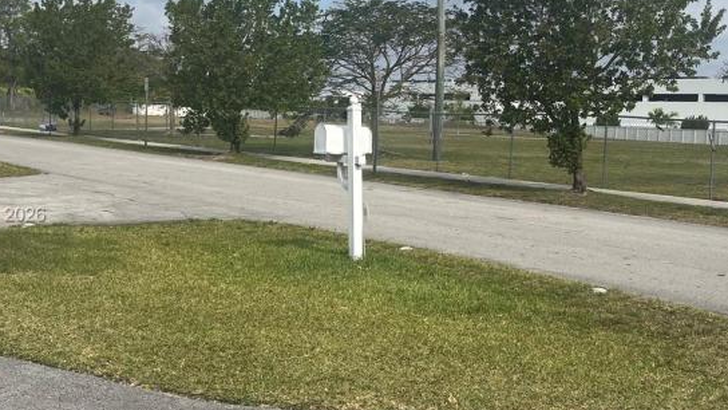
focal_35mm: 50
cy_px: 216
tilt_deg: -5.9
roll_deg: -2.5
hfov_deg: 41.1
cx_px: 438
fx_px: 965
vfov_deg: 24.0
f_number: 1.6
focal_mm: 5.1
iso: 50
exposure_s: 1/3745
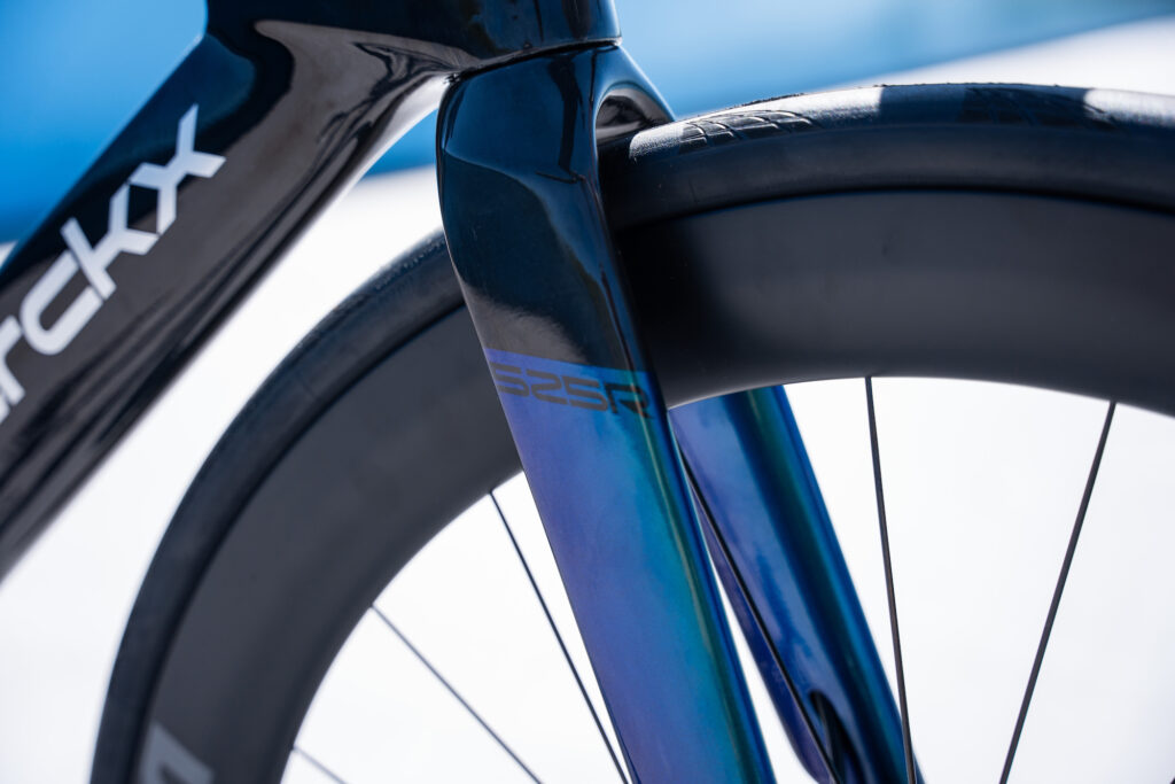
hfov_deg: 38.5
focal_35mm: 52
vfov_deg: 26.2
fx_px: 1681
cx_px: 588
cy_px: 392
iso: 80
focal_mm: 51.5
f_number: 2.8
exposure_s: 1/1250
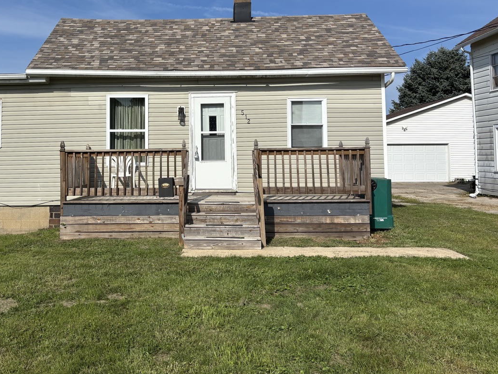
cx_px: 186
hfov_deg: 50.8
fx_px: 518
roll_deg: +0.6
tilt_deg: +4.3
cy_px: 131
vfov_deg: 39.3
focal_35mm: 36
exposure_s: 1/5952
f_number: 1.6
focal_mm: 5.96
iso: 50
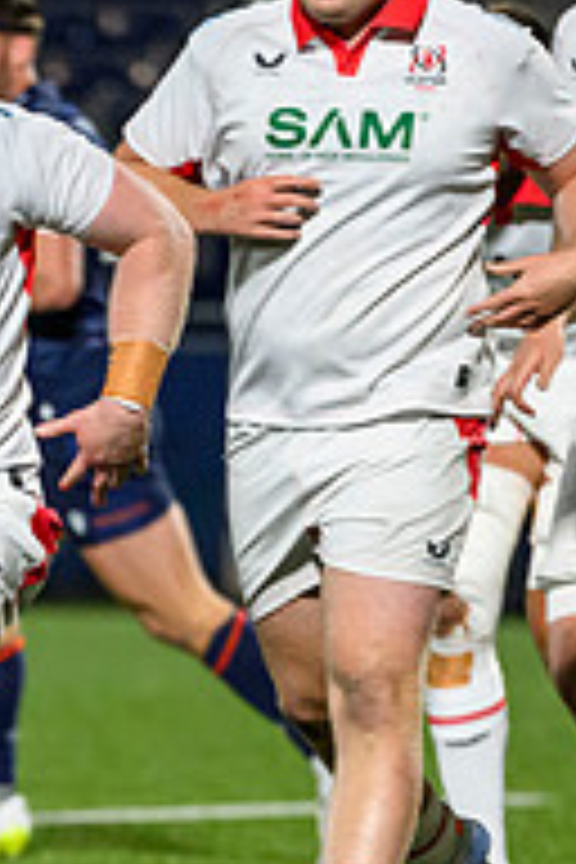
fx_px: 17831
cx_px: -396
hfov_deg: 1.8
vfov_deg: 2.8
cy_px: 940
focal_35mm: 743
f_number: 3.2
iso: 5000
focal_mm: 200
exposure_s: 1/1250
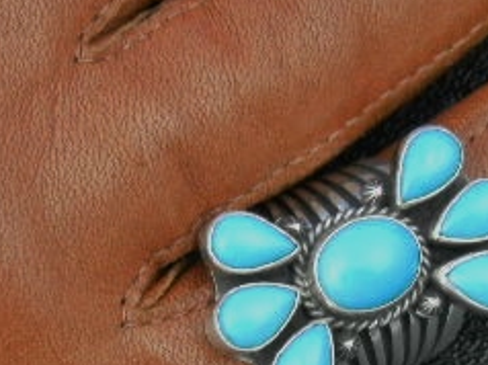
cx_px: 371
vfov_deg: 8.1
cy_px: 312
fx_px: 2577
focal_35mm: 183
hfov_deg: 10.8
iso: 200
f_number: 4.1
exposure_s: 1/3.1
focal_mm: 12.2
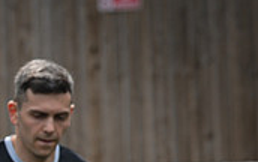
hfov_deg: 2.6
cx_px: -157
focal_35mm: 808
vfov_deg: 1.6
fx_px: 5689
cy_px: 311
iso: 200
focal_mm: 135
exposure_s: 1/1150
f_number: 4
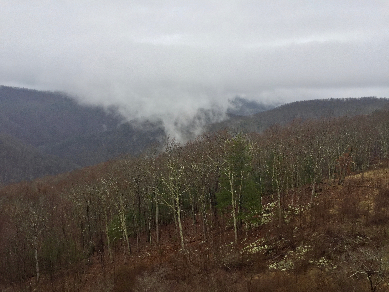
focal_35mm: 29
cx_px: 194
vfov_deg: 48.2
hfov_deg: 61.7
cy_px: 146
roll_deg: -1.1
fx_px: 326
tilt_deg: -8.7
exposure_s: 1/488
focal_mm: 4.15
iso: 32
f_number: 2.2
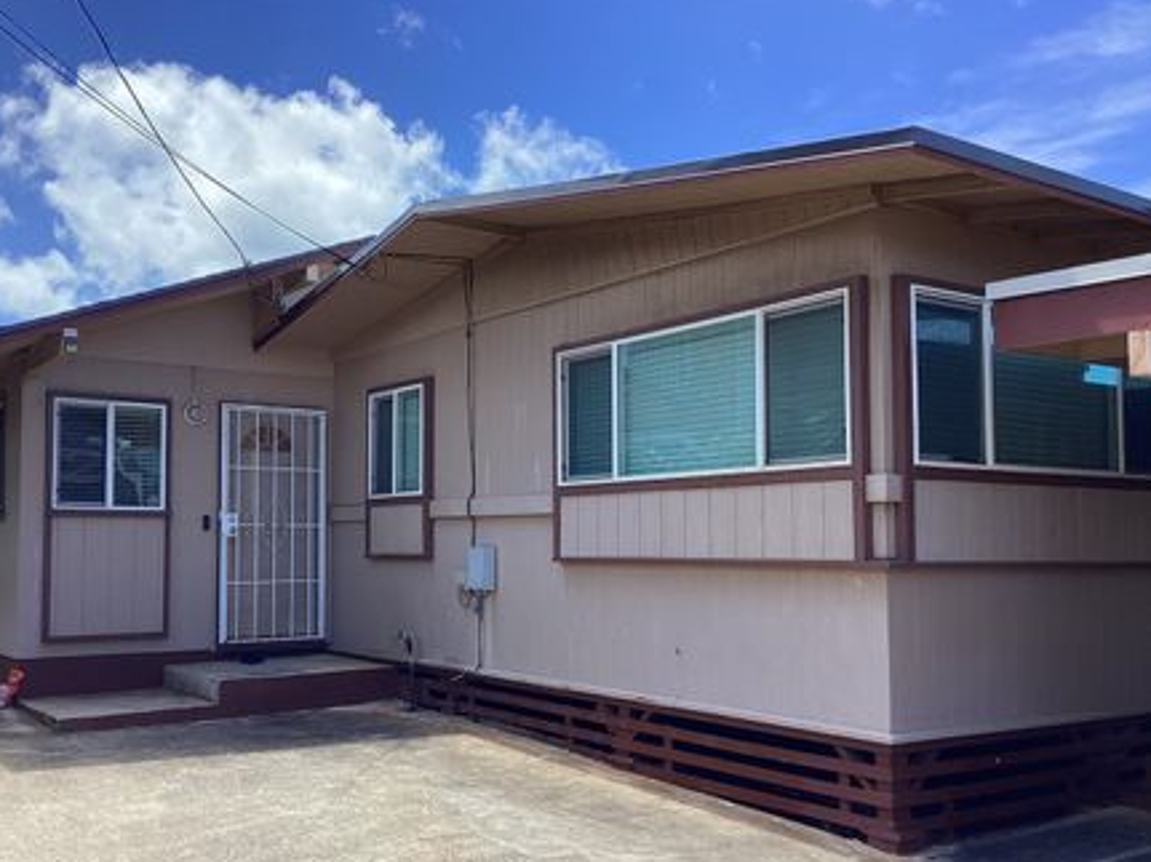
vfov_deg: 39.6
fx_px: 1197
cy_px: 482
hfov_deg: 51.2
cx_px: 489
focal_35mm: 36
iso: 25
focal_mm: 3.3
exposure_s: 1/529
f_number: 2.4
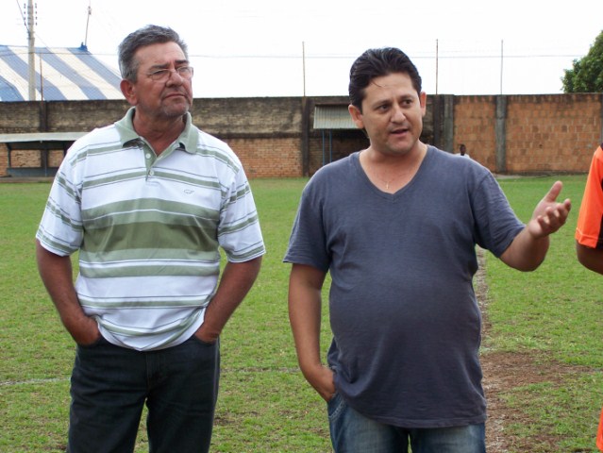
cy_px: 226
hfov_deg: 26.0
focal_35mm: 75
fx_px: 1307
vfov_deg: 19.7
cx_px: 302
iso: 80
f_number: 3.2
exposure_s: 1/125
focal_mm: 12.4
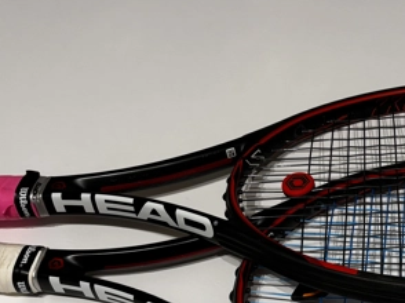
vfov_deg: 23.1
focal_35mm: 62
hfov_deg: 30.7
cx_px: 300
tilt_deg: -52.7
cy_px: 258
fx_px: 725
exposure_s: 1/50
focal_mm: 5.96
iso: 100
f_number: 1.6
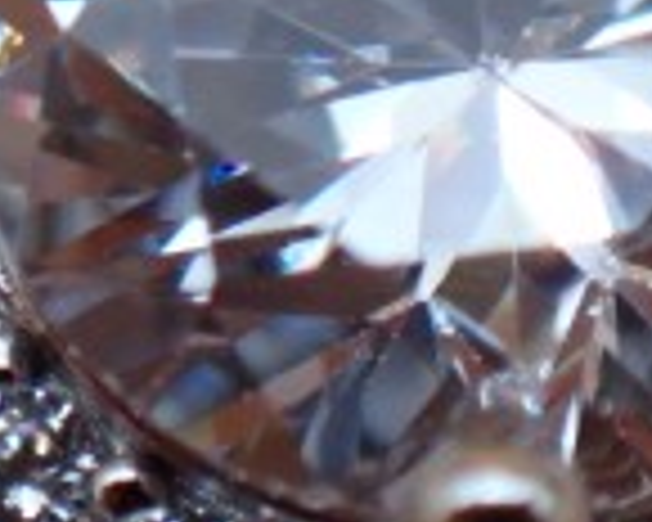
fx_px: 8298
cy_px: 158
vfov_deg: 3.6
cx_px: 355
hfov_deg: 4.5
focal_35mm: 430
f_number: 4.9
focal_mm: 18
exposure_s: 1/250
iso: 800
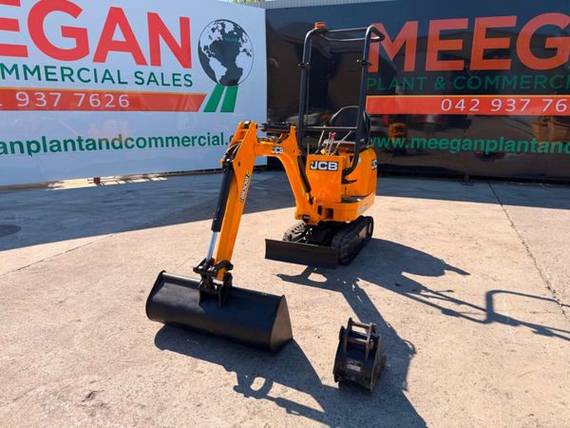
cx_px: 285
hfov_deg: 71.6
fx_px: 395
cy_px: 214
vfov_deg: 56.8
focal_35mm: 24
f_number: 1.78
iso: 80
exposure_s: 1/3145
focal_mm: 6.76
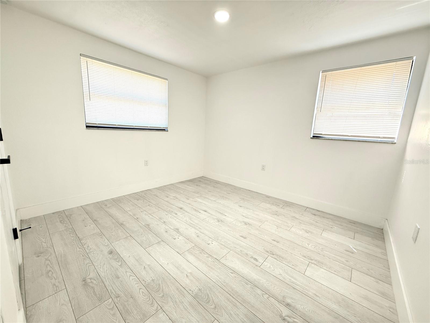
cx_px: 215
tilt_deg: -9.1
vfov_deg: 85.7
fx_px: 174
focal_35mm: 14
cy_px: 162
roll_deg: -2.4
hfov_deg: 102.1
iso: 200
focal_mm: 2.22
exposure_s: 1/120
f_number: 2.2
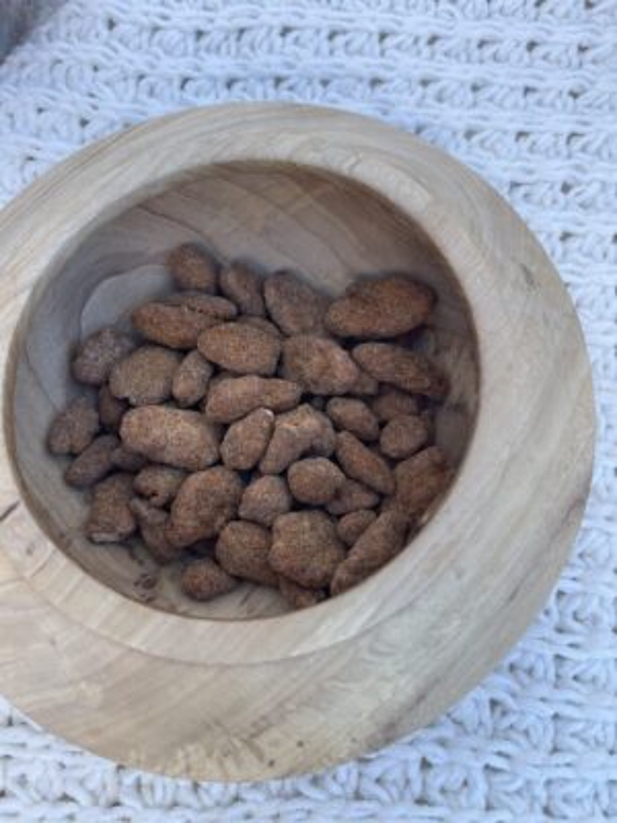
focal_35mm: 26
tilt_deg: -79.1
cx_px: 308
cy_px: 412
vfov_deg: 67.3
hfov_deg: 53.1
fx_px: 618
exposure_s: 1/692
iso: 50
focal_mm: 5.1
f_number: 1.6
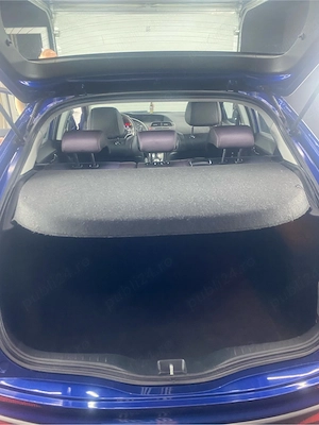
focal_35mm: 26
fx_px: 319
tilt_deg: -22.8
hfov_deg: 53.1
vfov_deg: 67.3
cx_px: 160
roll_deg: +0.1
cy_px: 212
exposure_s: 1/33
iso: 400
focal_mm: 4.25
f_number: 1.8
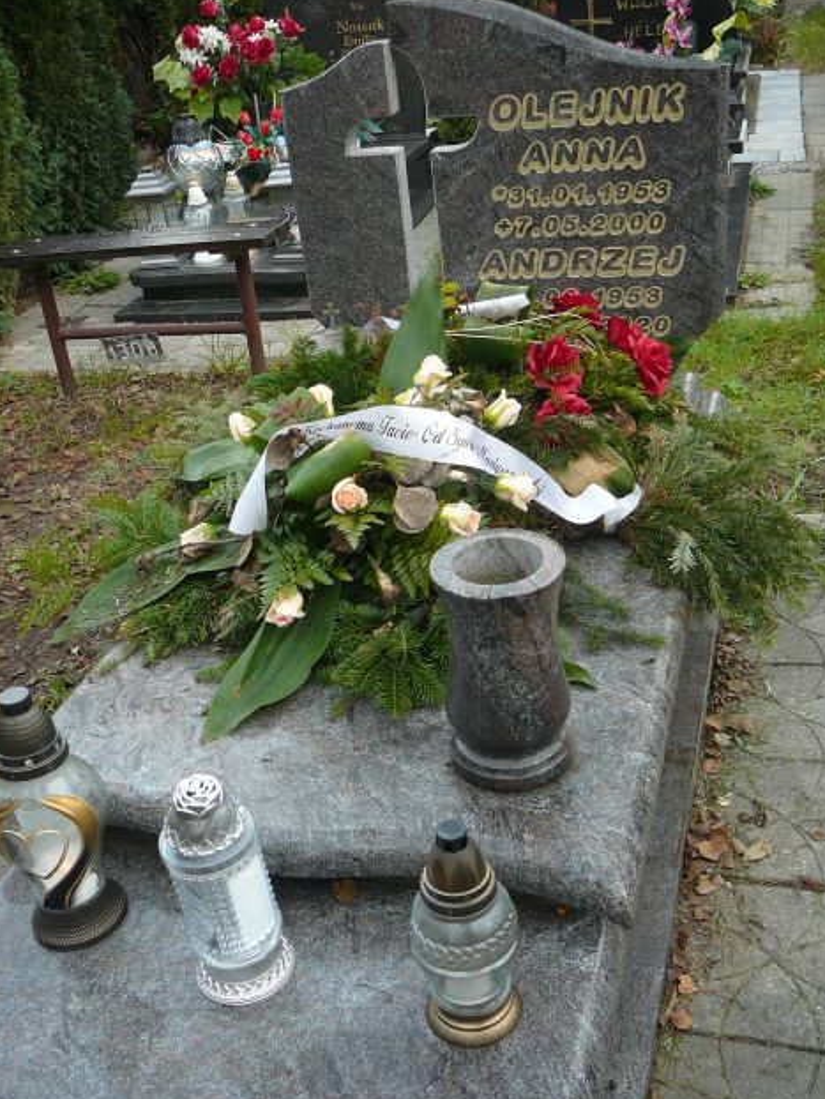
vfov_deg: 51.3
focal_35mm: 36
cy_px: 557
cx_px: 410
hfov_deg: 39.7
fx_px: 1143
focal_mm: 5.2
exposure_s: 1/80
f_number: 2.8
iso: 80
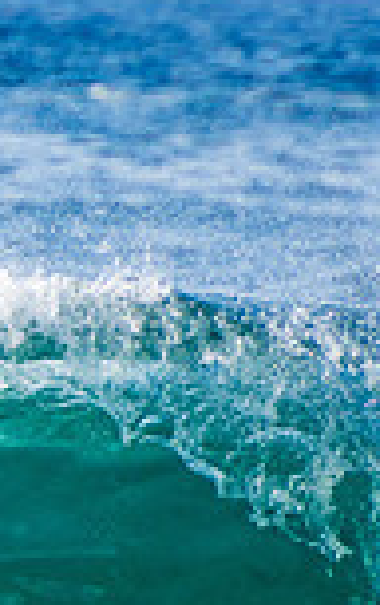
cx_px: -637
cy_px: 552
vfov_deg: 0.9
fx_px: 38235
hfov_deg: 0.6
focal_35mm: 2314
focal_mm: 400
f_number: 5.6
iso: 450
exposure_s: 1/2000
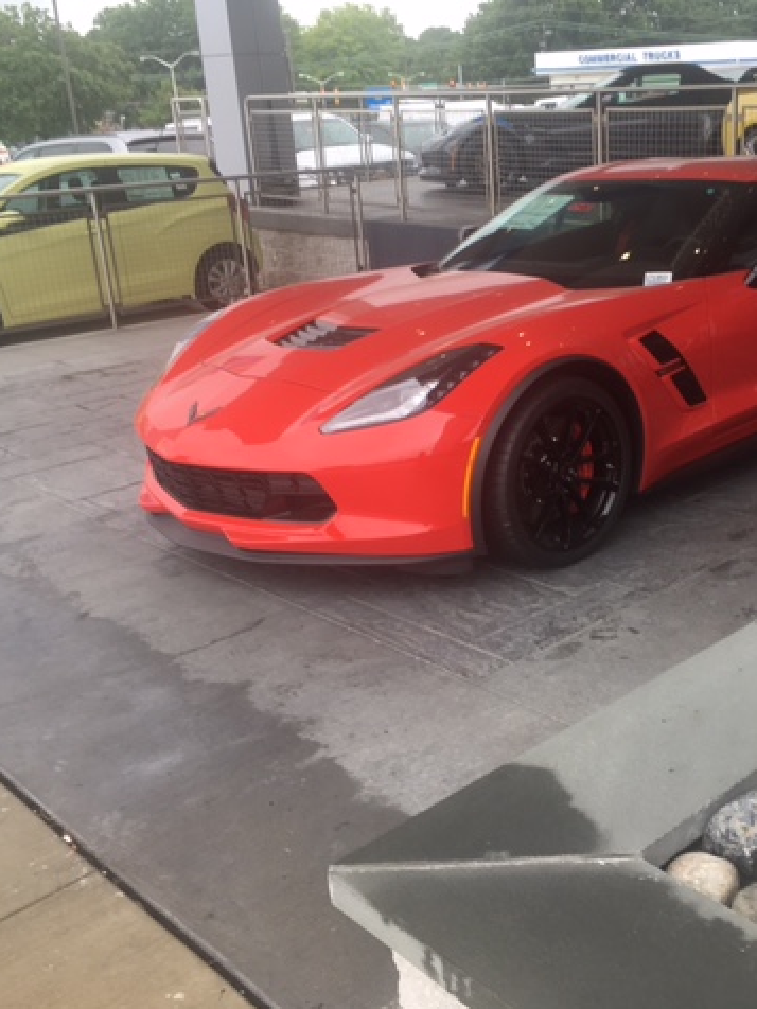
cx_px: 558
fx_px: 1137
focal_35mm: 39
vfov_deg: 47.9
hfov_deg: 36.1
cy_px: 507
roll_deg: +0.1
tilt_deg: -20.7
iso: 25
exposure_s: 1/169
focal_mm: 4.15
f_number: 2.2
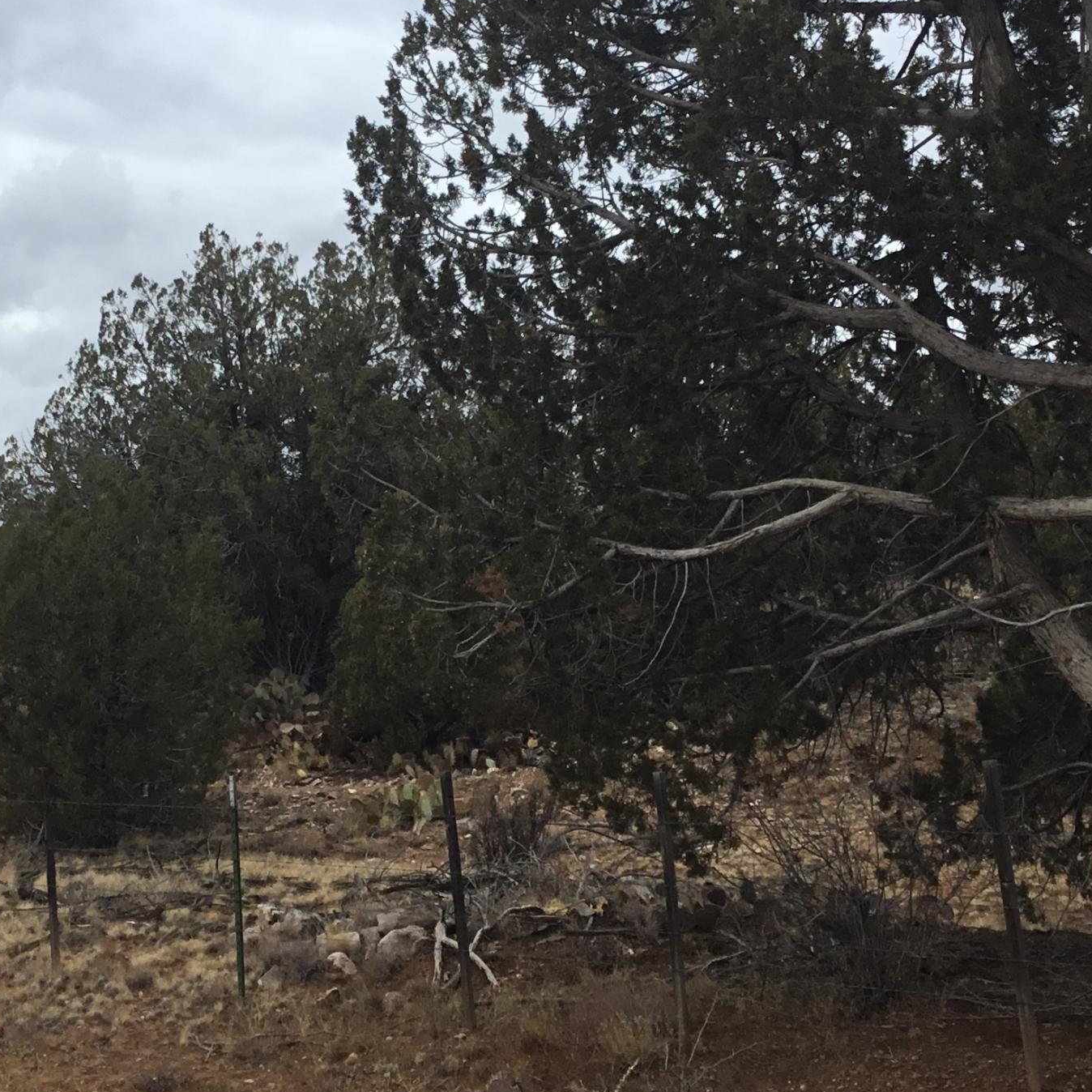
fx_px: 2177
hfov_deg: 28.0
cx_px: 393
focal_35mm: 61
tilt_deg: +1.2
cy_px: 537
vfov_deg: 28.2
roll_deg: -2.8
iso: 25
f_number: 2.4
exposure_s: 1/1164
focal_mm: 3.3
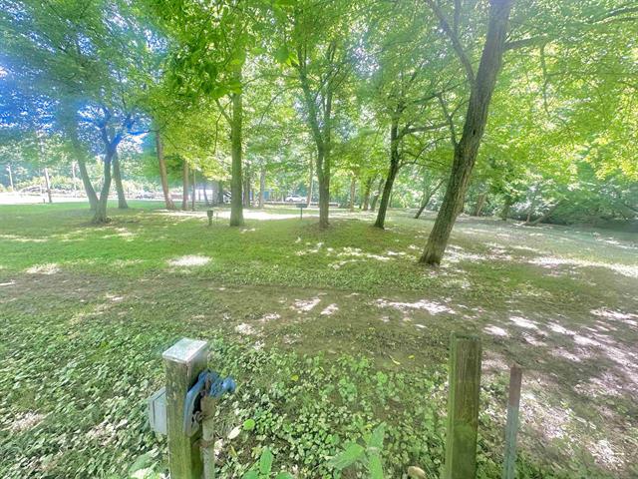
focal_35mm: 14
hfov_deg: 102.1
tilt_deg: -8.0
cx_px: 319
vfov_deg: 85.7
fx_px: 258
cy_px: 240
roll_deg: -1.5
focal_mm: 2.22
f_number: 2.2
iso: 100
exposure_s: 1/99
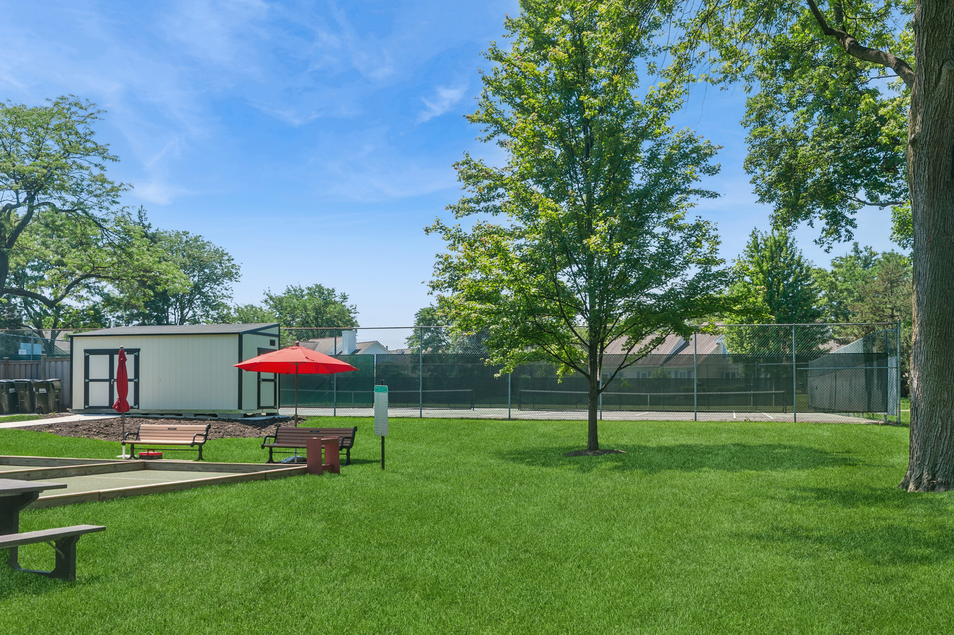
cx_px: 477
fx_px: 1059
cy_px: 318
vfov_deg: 33.4
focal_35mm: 40
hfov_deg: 48.5
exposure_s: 1/400
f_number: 8
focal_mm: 40
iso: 400
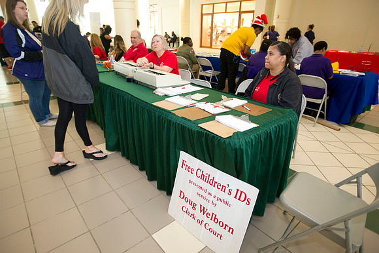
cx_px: 190
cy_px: 126
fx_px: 210
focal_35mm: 20
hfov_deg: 84.0
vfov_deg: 61.9
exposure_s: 1/160
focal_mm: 20
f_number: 2.8
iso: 1250
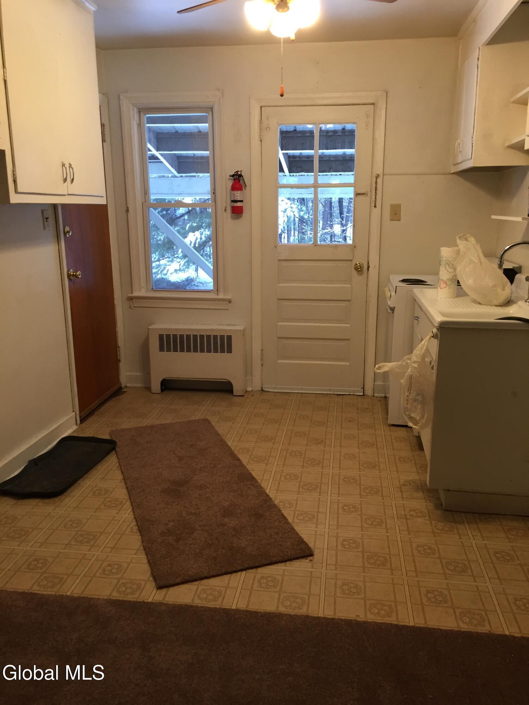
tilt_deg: -12.8
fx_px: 591
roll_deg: +0.4
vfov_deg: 61.7
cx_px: 264
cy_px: 352
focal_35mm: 29
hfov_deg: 48.2
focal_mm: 4.15
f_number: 2.2
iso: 100
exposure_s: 1/30
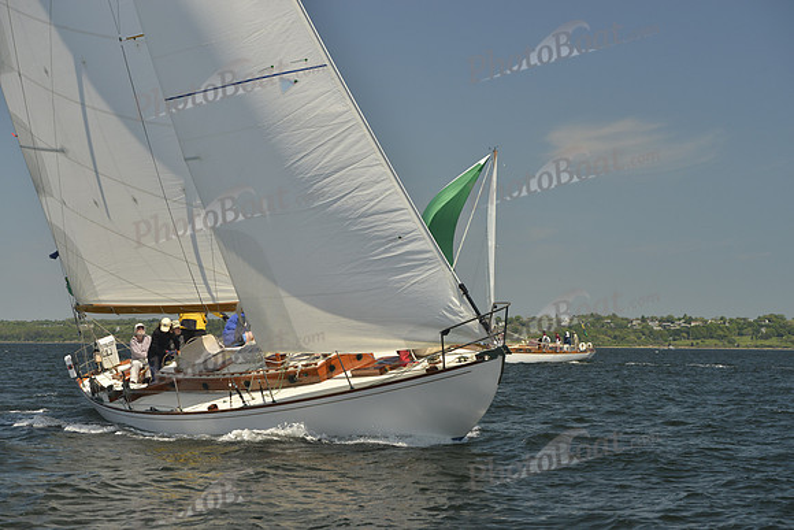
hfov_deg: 24.8
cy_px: 265
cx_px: 397
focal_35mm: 82
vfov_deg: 16.7
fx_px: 1809
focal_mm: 82
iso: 280
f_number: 7.1
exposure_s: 1/800
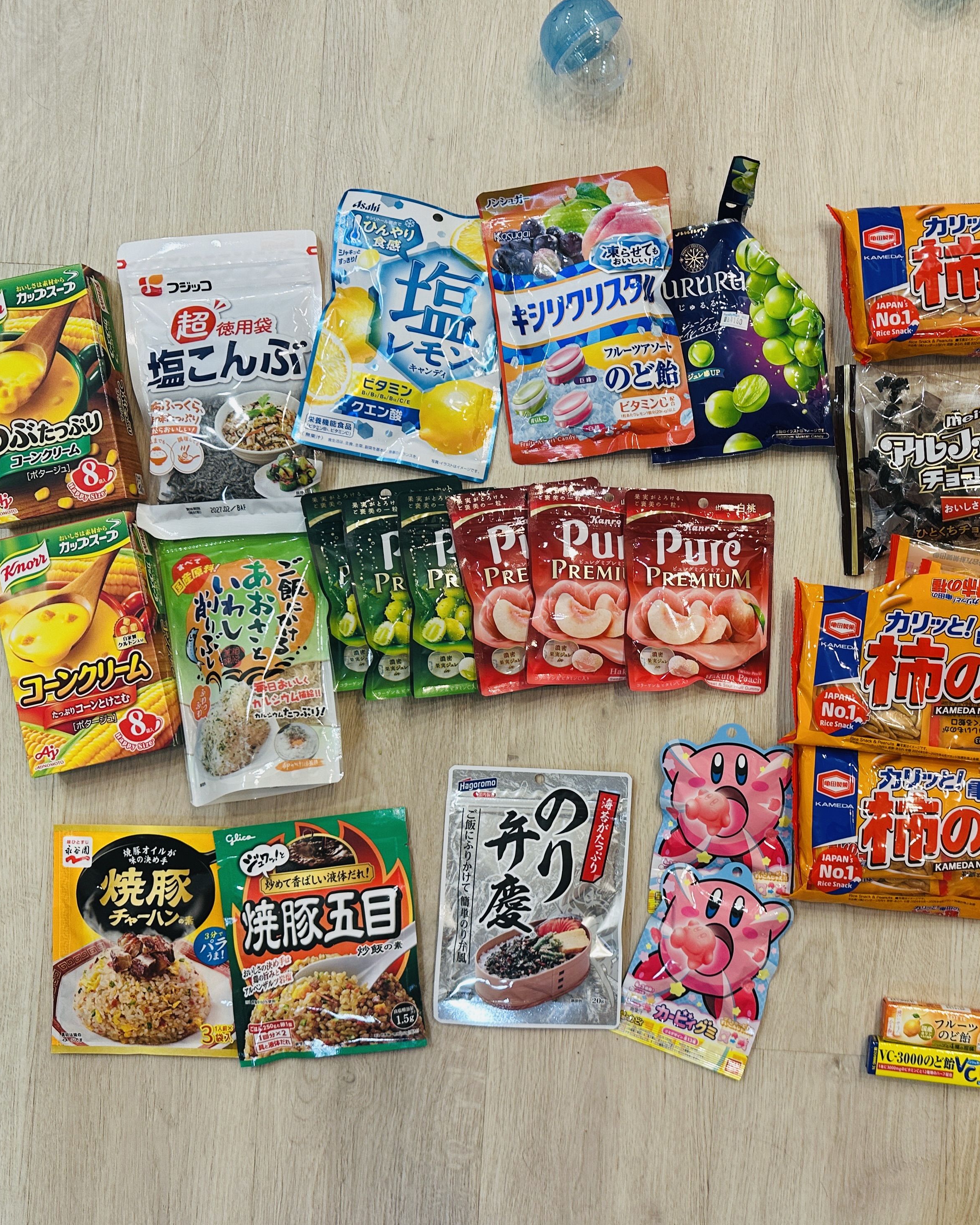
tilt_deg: -88.4
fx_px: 1160
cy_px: 606
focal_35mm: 32
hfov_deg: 44.2
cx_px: 739
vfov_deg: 55.7
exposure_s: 1/60
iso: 125
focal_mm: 6.86
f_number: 1.78
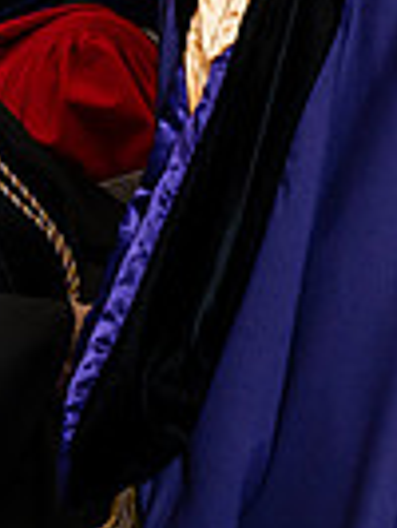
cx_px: 758
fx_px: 4489
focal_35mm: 294
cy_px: -18
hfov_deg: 5.0
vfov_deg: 6.7
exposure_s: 1/200
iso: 1250
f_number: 5
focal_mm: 70
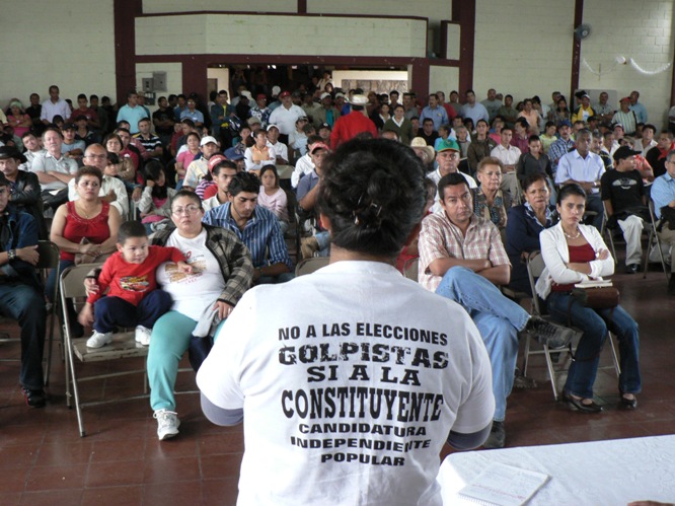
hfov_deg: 44.8
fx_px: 819
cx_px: 338
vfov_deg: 34.3
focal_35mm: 42
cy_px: 253
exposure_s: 1/30
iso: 200
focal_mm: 7
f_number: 2.8
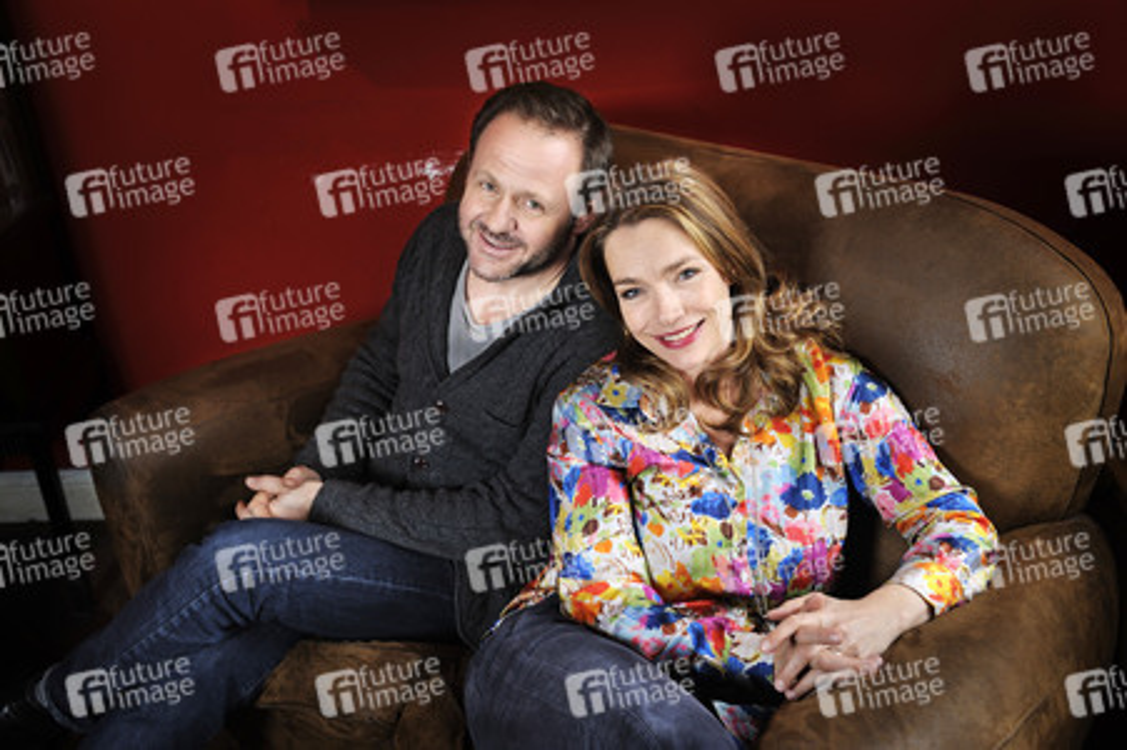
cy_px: 375
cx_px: 564
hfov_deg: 44.5
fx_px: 1376
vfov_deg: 30.5
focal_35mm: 44
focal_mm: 44
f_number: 4
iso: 400
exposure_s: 1/50
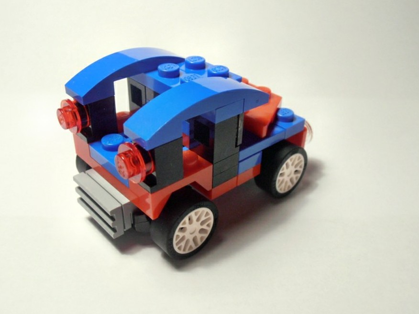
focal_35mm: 38
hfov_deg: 49.0
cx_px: 208
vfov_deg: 37.7
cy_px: 160
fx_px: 460
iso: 100
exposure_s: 1/40
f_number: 3.9
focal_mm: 6.61
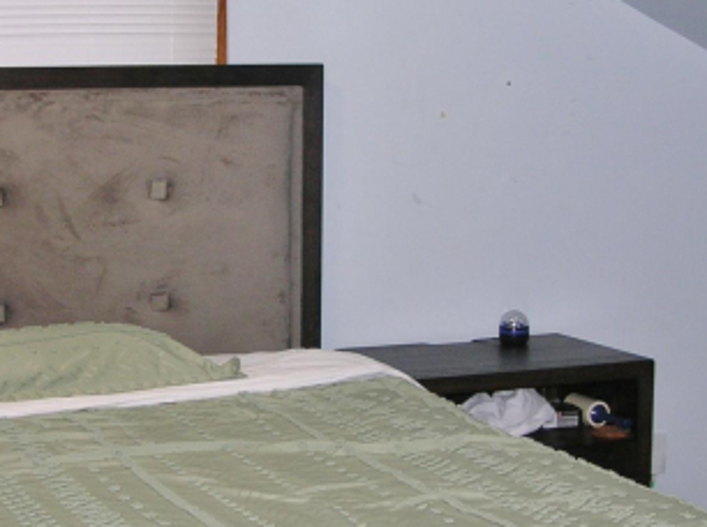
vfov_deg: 18.6
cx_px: 319
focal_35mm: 79
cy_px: 252
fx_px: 1610
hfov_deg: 24.8
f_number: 2.7
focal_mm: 6
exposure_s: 1/60.1
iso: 50
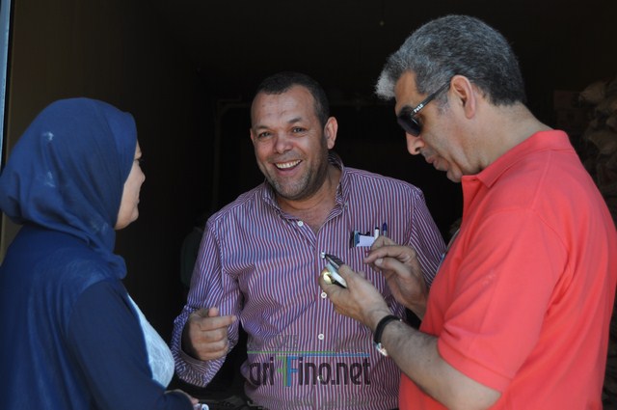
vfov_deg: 20.1
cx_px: 308
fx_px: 1155
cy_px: 205
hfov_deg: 29.9
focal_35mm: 68
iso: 200
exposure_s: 1/125
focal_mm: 45
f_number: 5.6
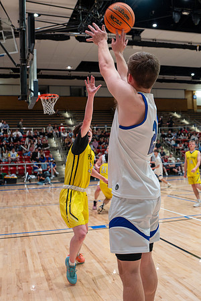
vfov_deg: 50.2
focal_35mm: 38
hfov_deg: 34.7
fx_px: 322
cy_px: 150
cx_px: 106
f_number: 3.2
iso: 6400
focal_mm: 24
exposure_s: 1/320
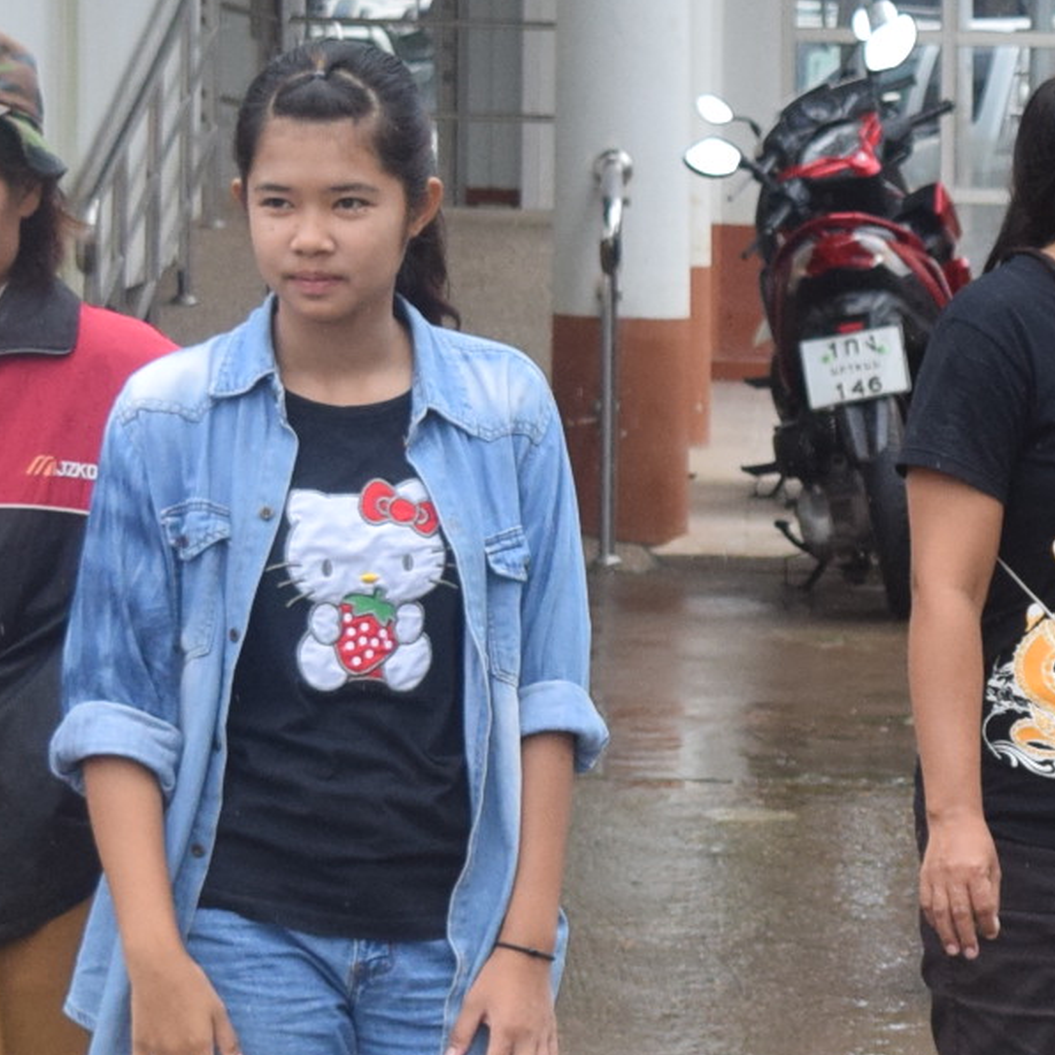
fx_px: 8827
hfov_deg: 6.8
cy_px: 1193
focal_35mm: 256
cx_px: 1478
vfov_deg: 6.8
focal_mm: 40
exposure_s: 1/800
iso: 800
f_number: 5
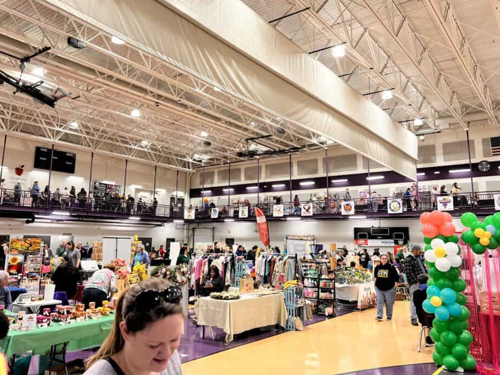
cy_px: 168
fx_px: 419
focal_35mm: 29
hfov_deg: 61.6
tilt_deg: +11.0
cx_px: 233
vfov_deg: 48.2
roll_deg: +0.5
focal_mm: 5.7
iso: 80
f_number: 1.5
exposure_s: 1/60
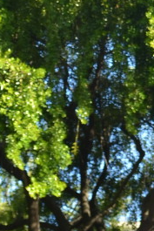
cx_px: 51
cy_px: 578
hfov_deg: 5.9
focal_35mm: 233
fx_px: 1491
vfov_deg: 8.1
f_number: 4.5
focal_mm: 29
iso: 200
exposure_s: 1/250
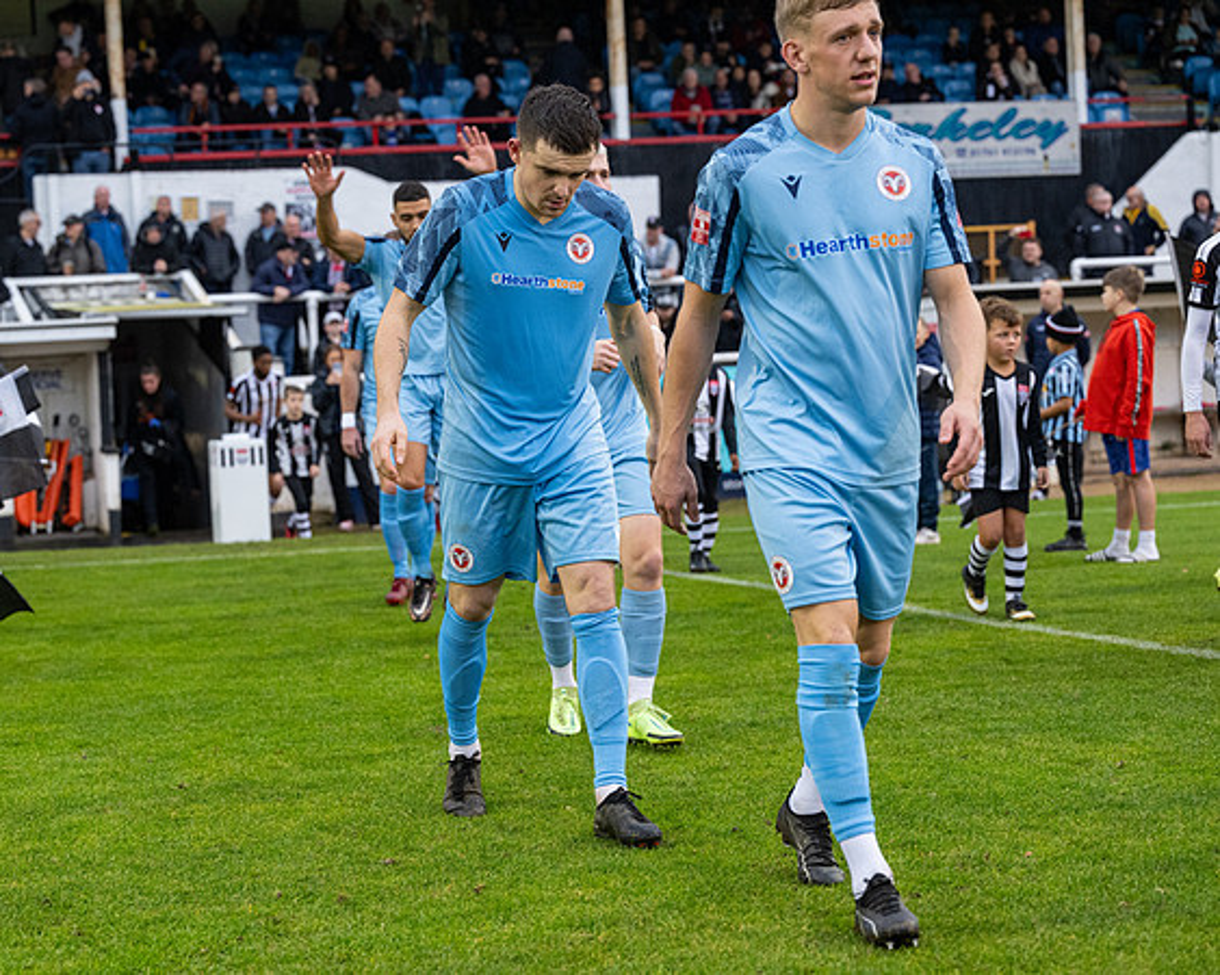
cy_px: 488
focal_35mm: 79
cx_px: 498
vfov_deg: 19.4
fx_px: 2845
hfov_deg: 24.2
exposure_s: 1/400
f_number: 4
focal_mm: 70
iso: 2000
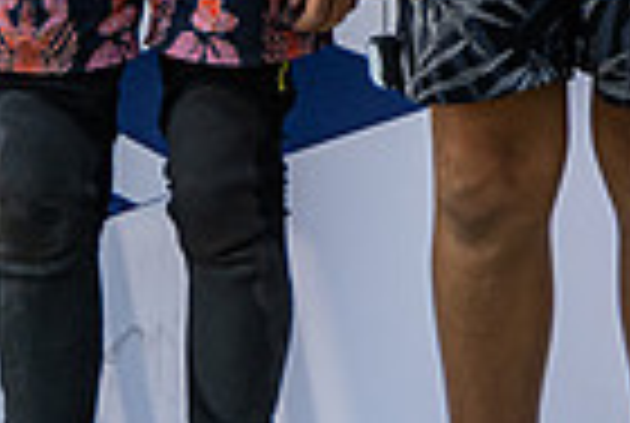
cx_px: 1064
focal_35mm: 311
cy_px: -584
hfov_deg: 6.5
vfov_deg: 4.3
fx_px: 5454
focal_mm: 62
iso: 320
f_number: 6
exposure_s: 1/1000
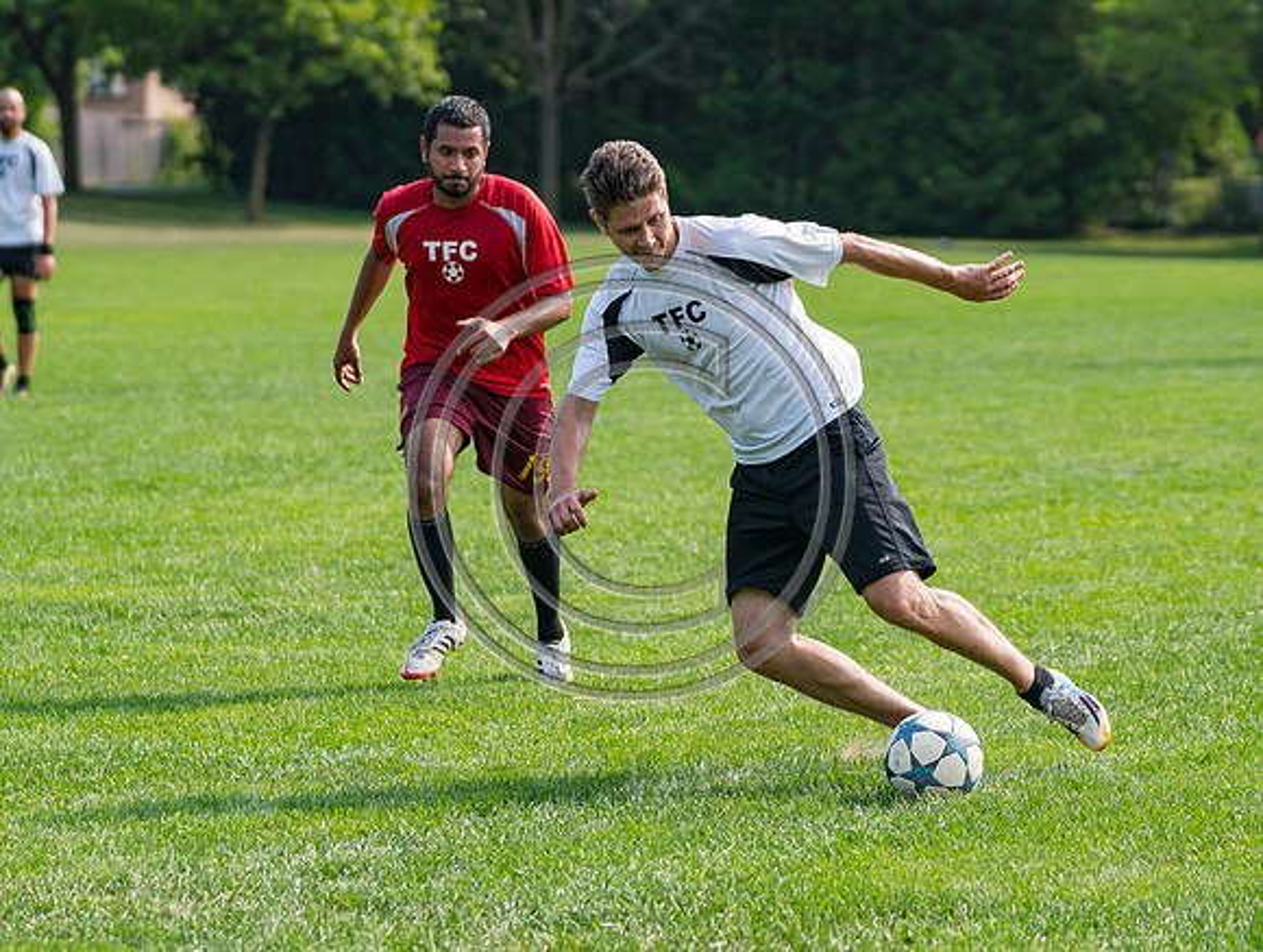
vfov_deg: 7.2
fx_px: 7568
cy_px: 461
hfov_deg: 9.5
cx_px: 775
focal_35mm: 207
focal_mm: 101
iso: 400
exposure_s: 1/4000
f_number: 2.8
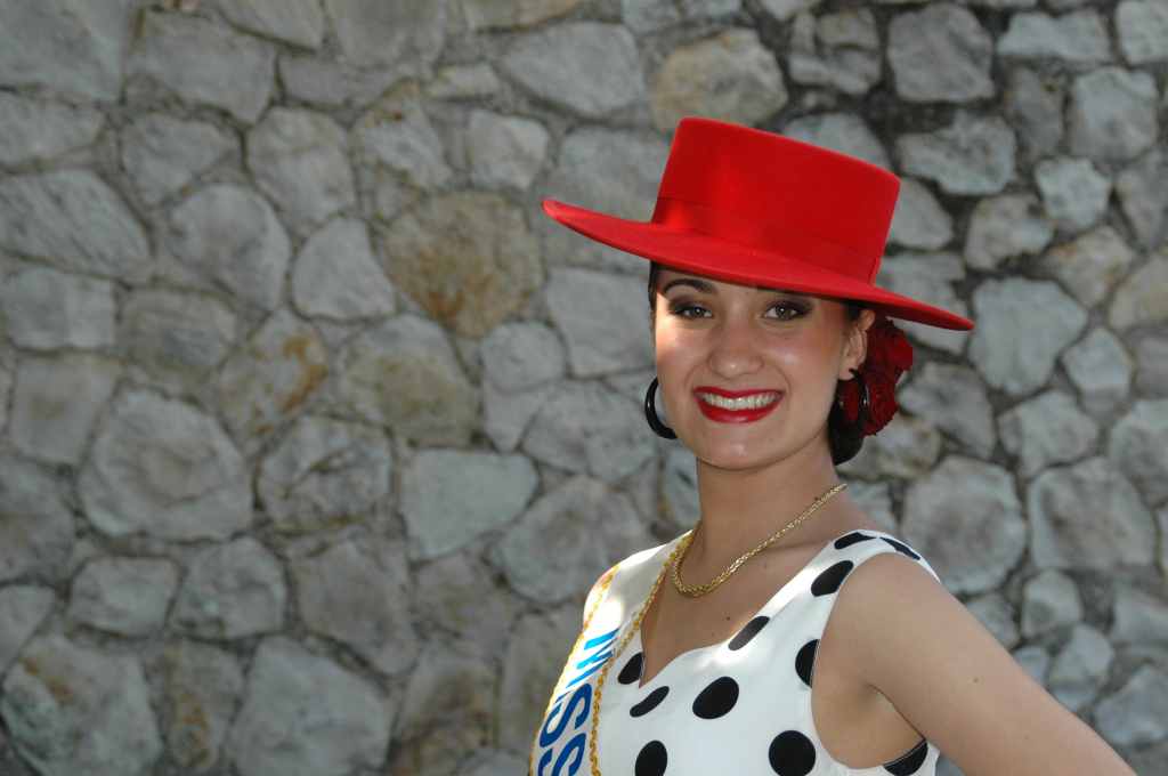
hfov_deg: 22.6
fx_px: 2916
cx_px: 584
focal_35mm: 90
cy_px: 388
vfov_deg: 15.1
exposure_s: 1/400
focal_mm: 60
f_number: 5.3
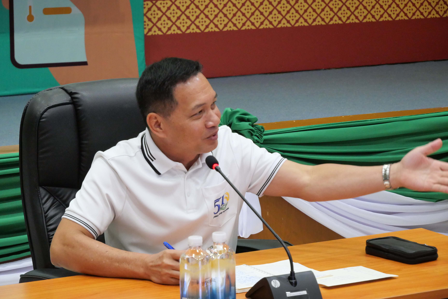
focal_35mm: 124
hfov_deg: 16.5
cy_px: 150
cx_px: 224
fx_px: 1544
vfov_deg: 11.1
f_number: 5.6
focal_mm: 60
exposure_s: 1/100
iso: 3200
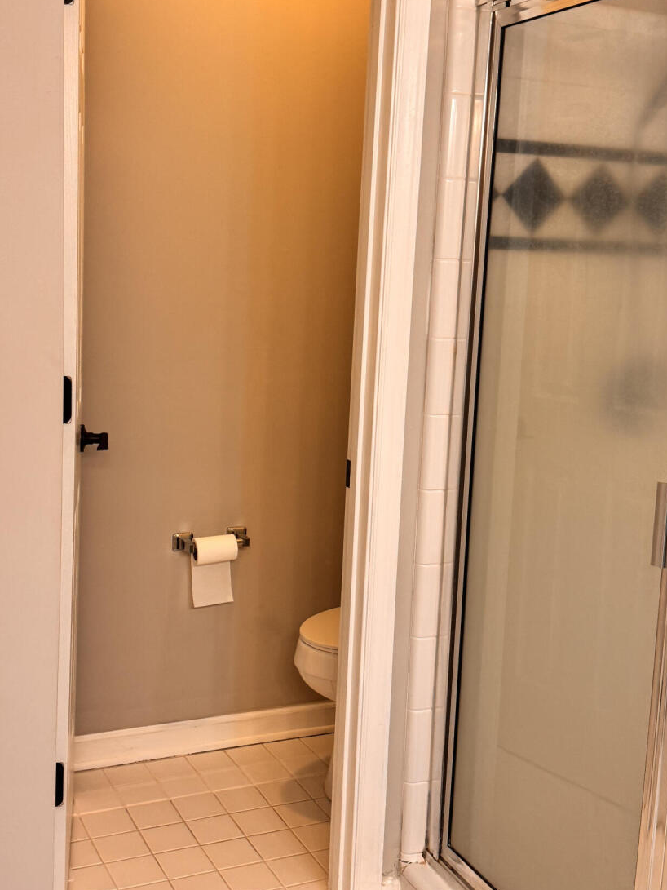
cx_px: 311
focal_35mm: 44
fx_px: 1131
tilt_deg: -8.3
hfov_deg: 32.9
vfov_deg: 42.9
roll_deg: -2.3
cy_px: 418
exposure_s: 1/60
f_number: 1.78
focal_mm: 6.76
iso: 125
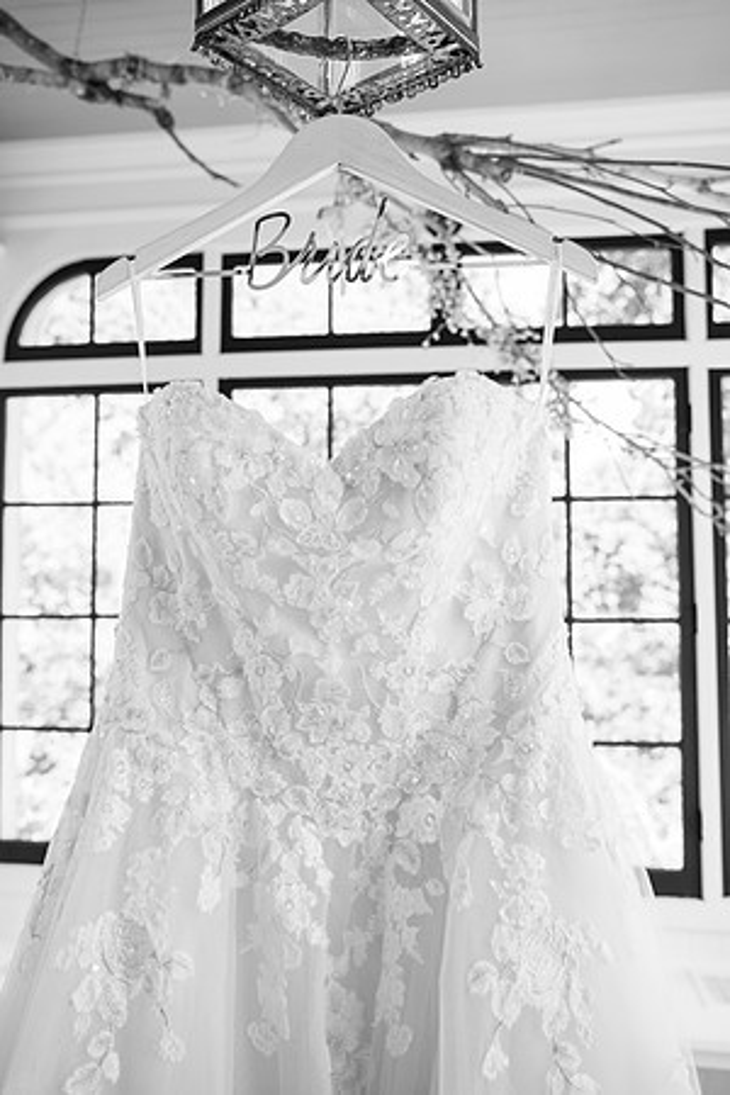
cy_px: 548
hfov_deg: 38.9
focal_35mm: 34
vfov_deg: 55.8
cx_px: 365
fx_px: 1034
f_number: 4
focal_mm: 34
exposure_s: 1/320
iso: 500
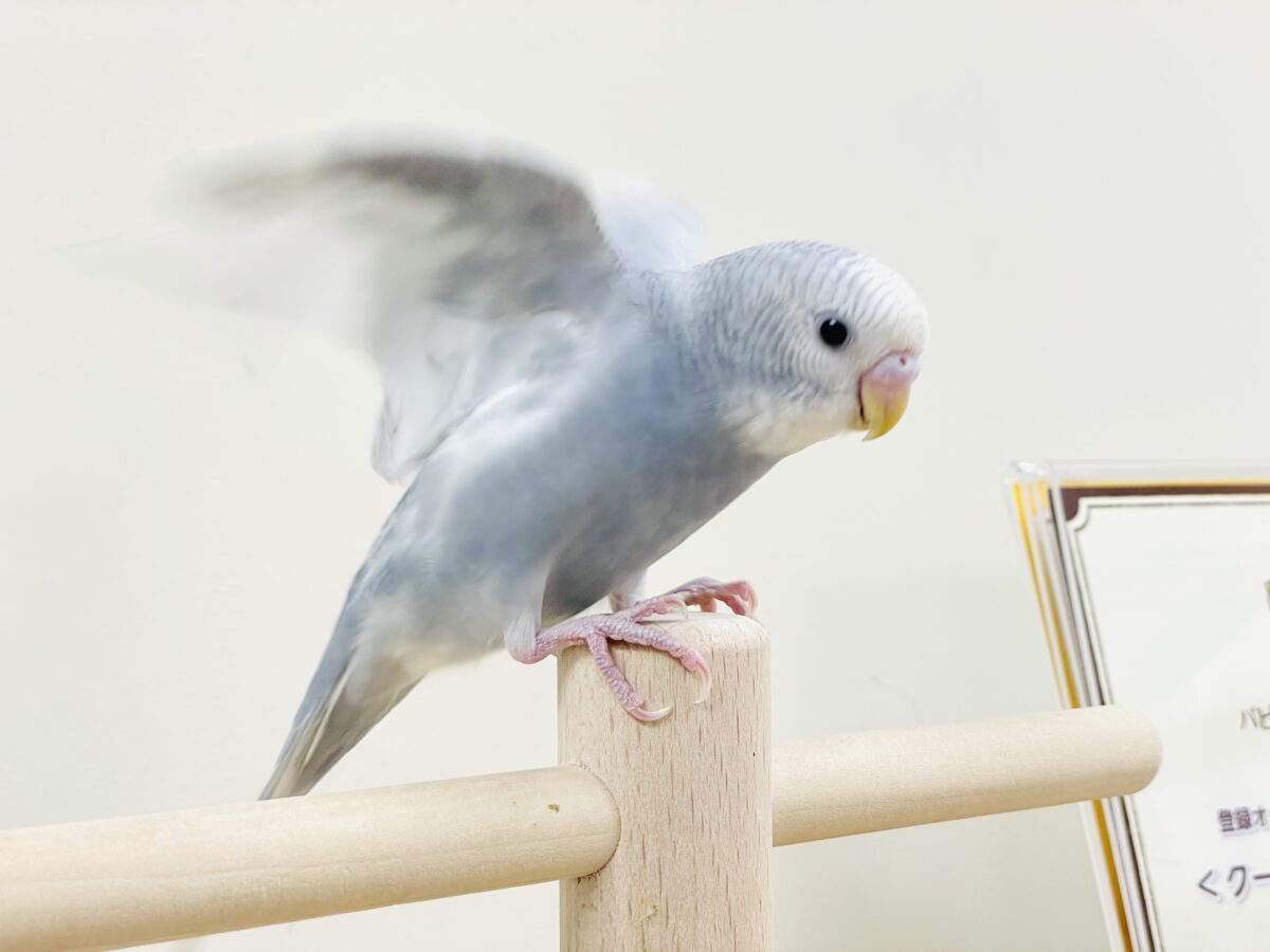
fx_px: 1908
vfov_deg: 28.0
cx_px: 635
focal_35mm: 52
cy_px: 476
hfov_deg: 36.8
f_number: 2
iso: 64
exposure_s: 1/99
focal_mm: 6
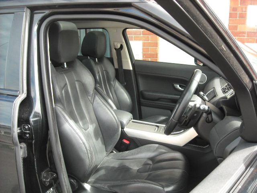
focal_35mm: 35
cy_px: 96
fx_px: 260
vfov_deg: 40.7
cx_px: 128
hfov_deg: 52.6
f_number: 2.8
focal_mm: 5.7
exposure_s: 1/184
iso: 154
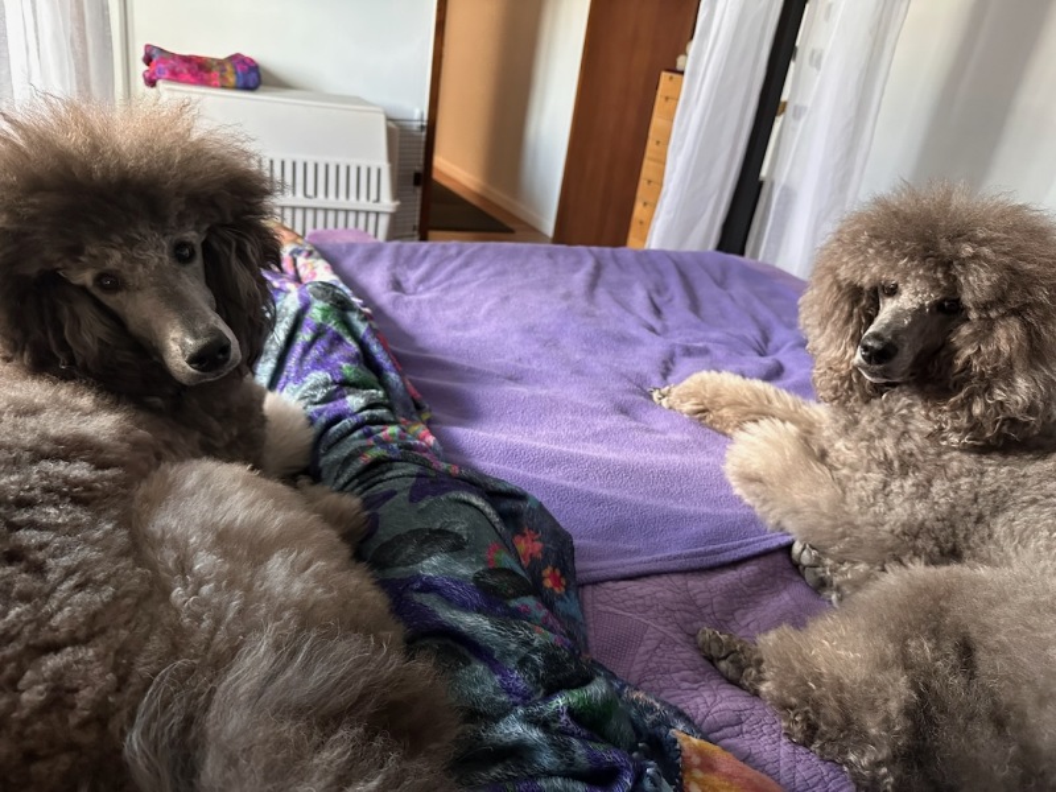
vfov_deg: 56.8
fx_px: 732
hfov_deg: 71.6
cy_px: 396
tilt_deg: -24.9
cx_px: 528
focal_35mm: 24
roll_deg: -9.1
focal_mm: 6.86
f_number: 1.78
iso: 800
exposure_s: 1/60
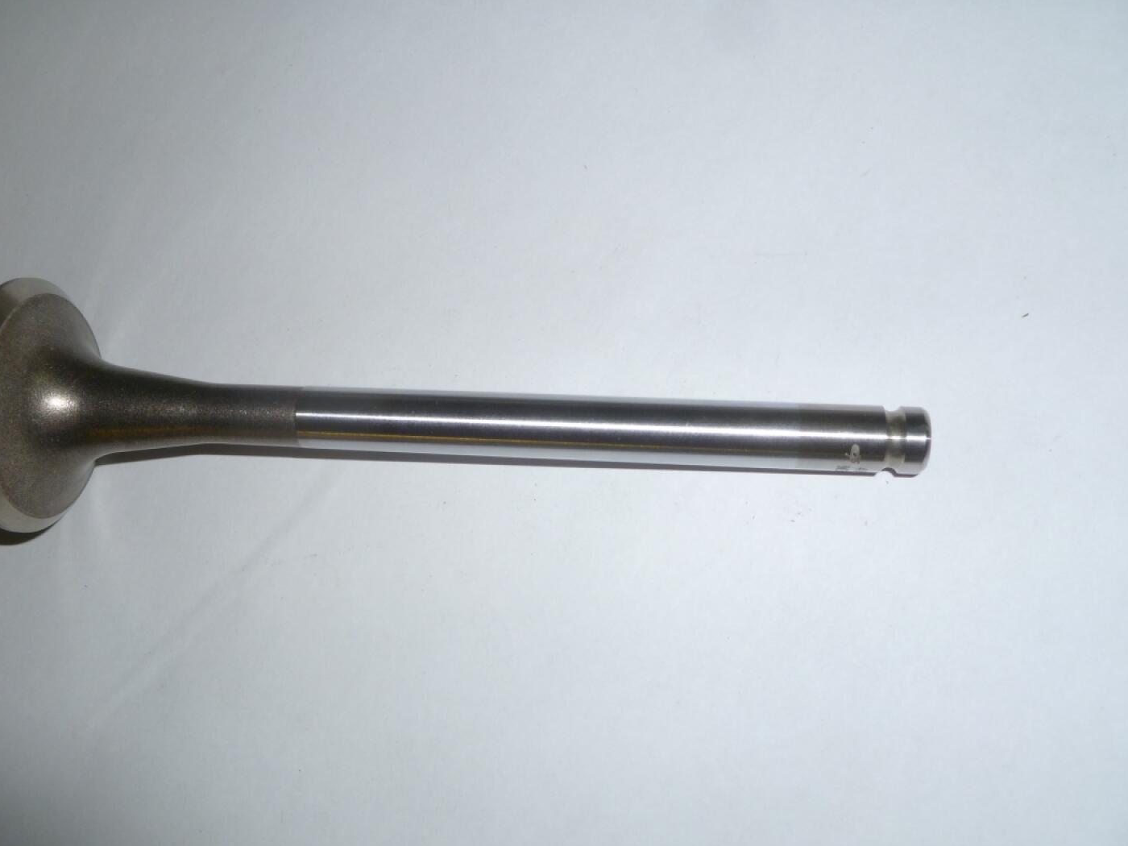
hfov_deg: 56.6
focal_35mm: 32
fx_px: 1043
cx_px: 486
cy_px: 442
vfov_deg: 44.1
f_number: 3.3
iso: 100
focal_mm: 5
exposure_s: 1/30
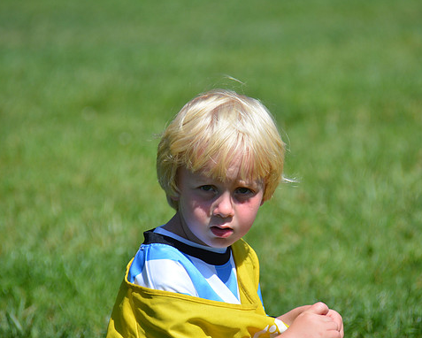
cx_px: 215
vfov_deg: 3.0
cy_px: 169
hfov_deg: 3.8
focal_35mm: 512
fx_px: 6397
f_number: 7.1
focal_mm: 300
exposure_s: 1/1600
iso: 400
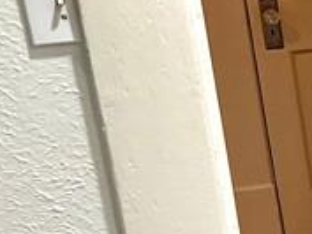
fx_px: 1353
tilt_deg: -22.0
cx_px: 834
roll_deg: +0.2
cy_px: 259
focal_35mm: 150
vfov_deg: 9.8
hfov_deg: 10.6
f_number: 1.5
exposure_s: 1/60
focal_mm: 5.7
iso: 100
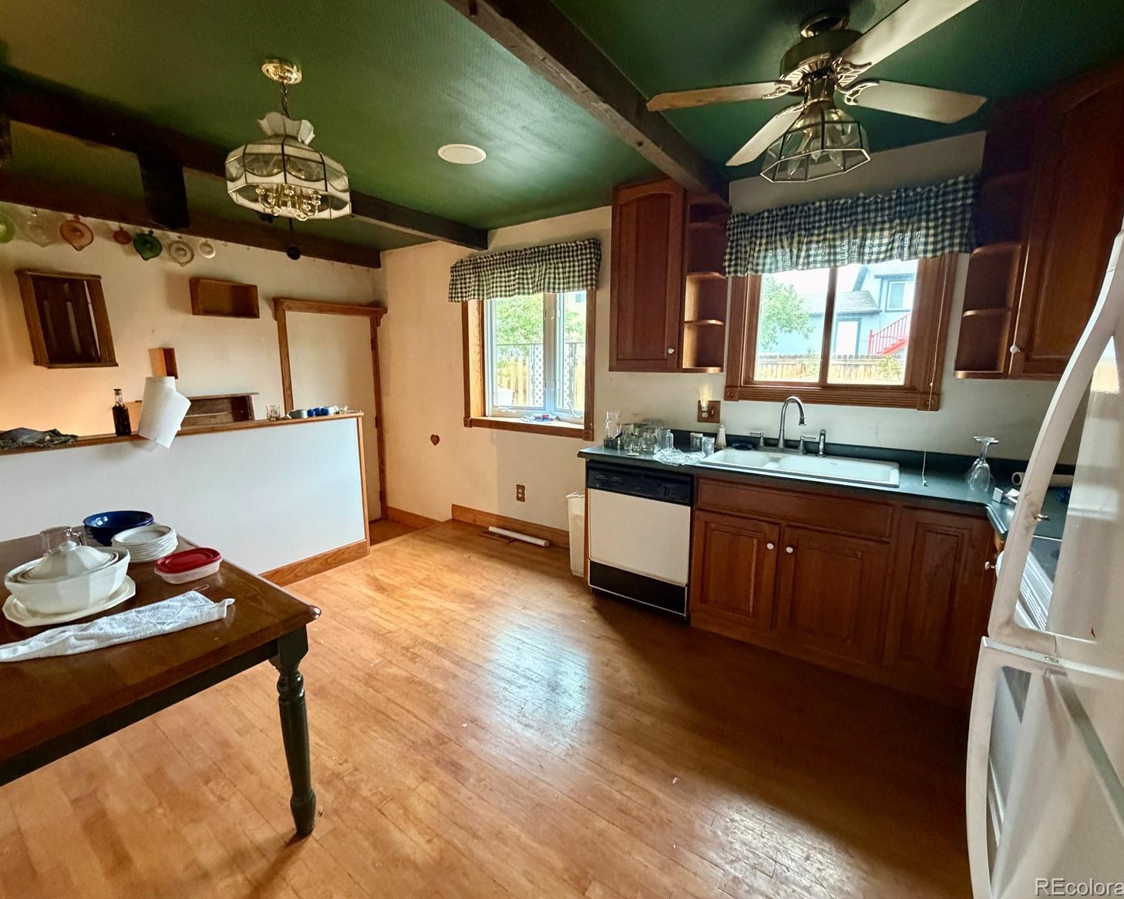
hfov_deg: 96.8
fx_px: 499
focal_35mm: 15
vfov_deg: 84.0
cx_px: 543
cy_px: 440
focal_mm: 2.22
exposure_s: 1/60
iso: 800
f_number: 2.2
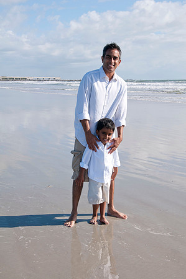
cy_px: 140
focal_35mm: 57
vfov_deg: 35.1
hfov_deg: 23.7
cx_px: 93
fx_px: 443
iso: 100
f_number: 11
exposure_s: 1/250
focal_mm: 38
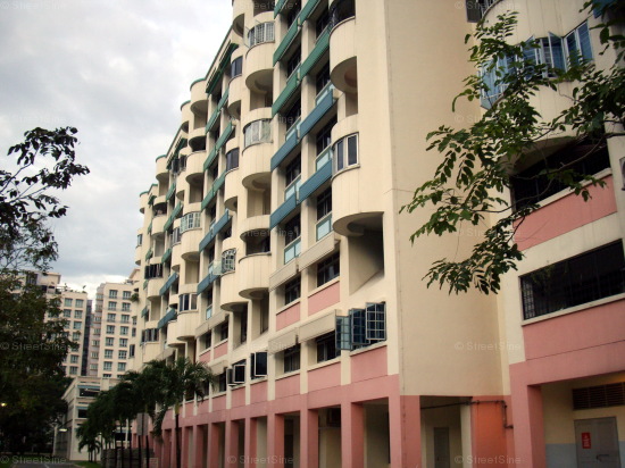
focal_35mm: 37
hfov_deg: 50.2
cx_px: 312
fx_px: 668
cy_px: 234
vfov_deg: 38.6
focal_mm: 6.2
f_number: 2.8
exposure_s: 1/125
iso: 118
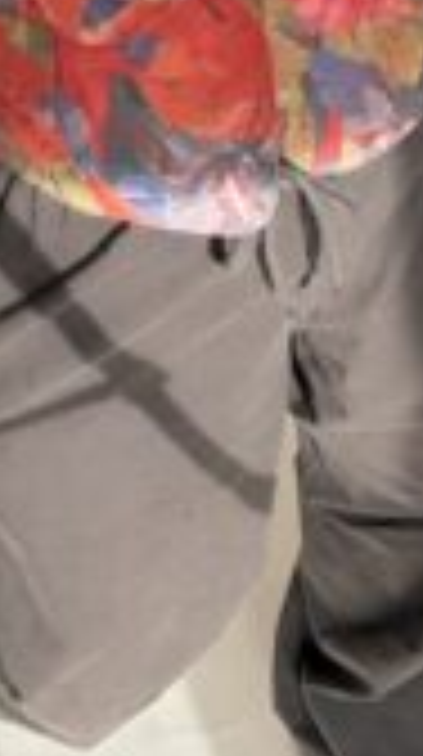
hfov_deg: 15.3
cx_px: 90
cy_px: -36
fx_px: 1562
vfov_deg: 25.6
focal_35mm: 78
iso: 40
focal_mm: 2.69
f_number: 1.9
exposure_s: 1/260
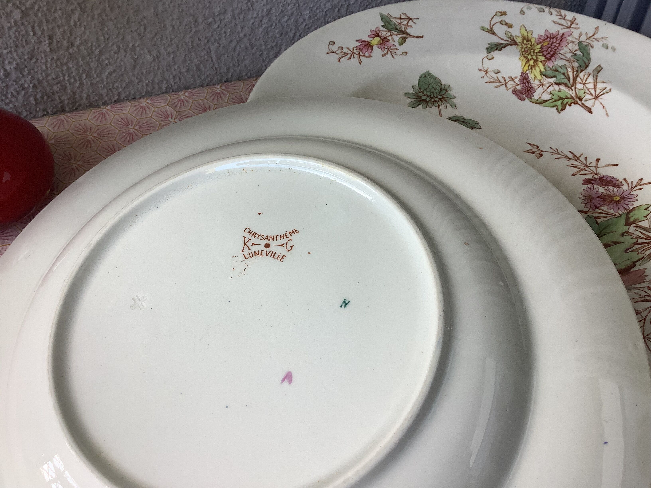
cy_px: 244
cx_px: 326
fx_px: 583
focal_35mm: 31
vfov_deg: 45.4
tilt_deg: -47.0
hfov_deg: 58.4
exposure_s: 1/100
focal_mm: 3.3
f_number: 2.4
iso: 40
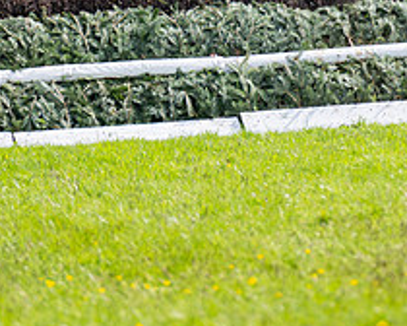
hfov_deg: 2.3
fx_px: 10203
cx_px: 331
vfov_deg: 1.8
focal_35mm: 847
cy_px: -33
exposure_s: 1/1600
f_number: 4
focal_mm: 280
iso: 200
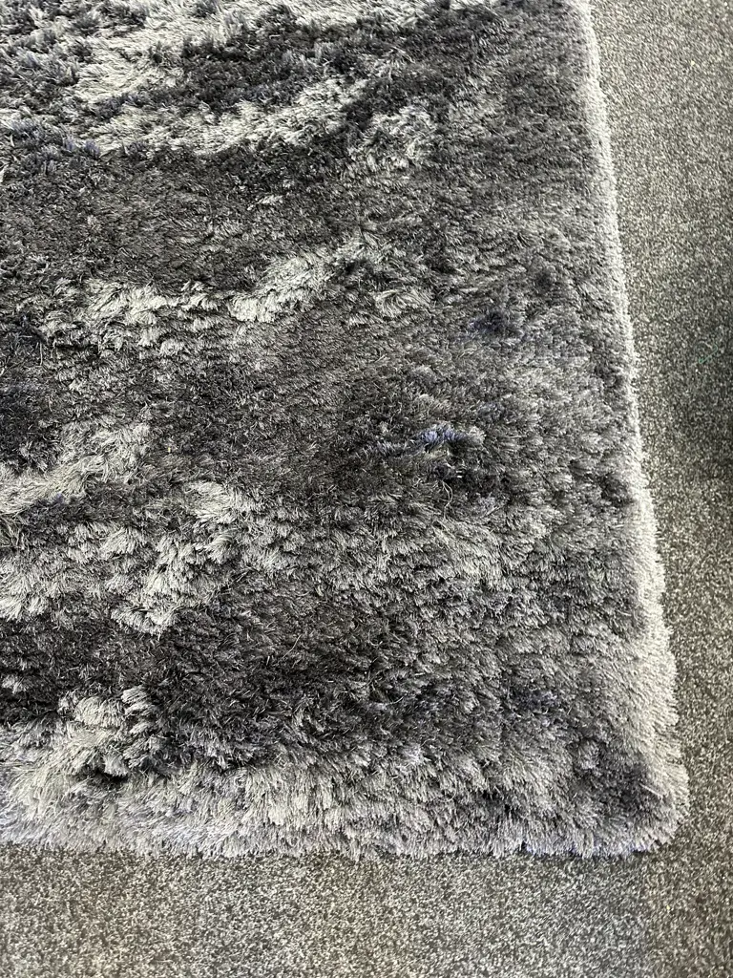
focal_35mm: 24
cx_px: 366
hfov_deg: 56.8
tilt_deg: -69.8
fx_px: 678
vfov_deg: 71.6
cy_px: 489
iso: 640
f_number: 1.78
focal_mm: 6.86
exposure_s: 1/50
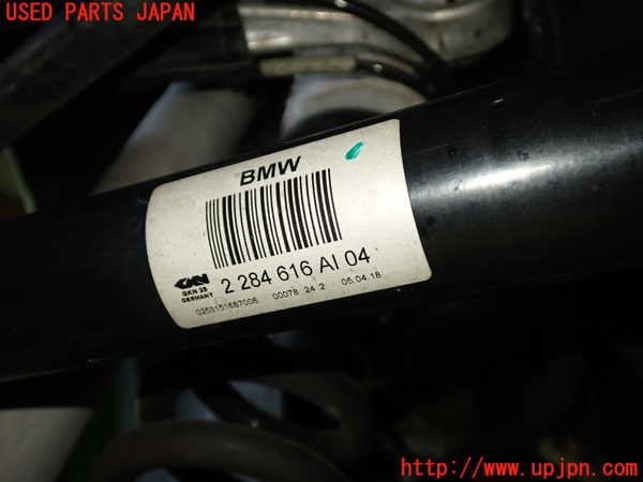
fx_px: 669
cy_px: 241
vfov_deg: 39.7
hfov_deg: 51.4
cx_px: 322
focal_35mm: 36
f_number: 2.5
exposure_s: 1/40
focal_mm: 6.37
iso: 250
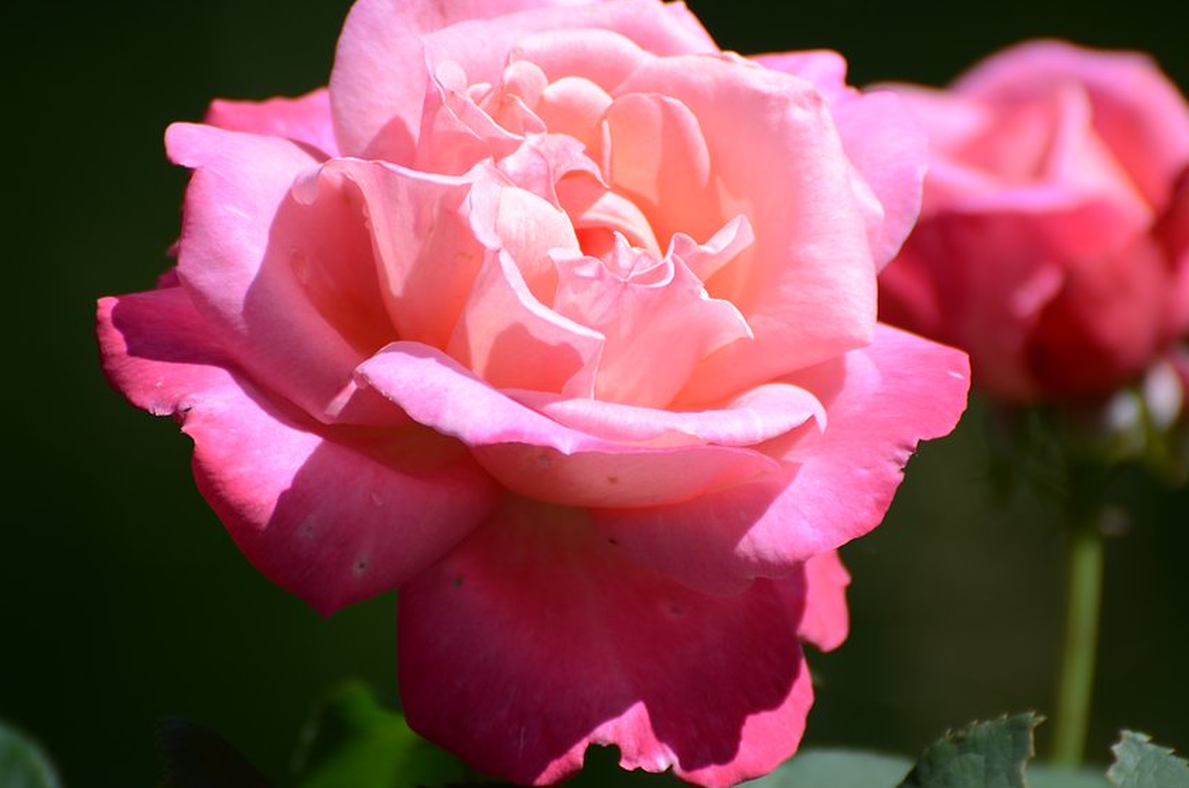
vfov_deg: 2.5
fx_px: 18061
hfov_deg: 3.8
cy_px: 359
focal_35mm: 548
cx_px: 697
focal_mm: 300
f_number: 5.6
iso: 100
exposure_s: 1/500
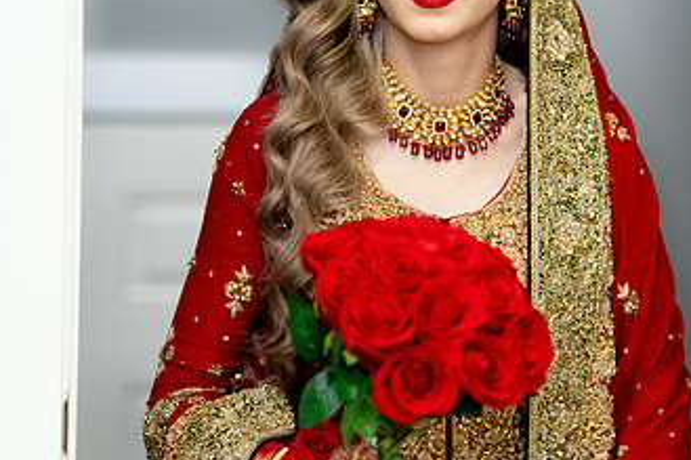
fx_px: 3146
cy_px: 129
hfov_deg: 12.5
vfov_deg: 8.4
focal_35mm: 164
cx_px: 485
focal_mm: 93
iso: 1250
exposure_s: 1/200
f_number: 2
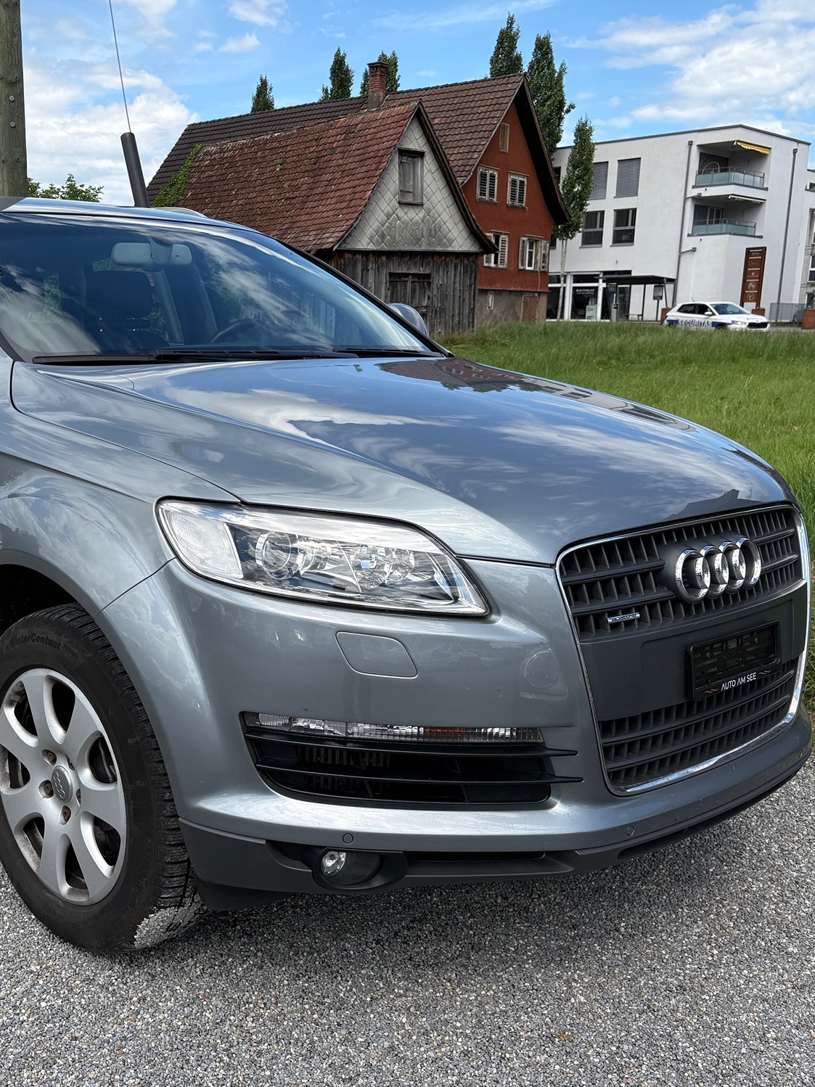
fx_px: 1099
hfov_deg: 39.9
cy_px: 547
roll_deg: +1.2
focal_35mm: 35
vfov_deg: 52.6
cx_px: 235
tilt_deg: -11.0
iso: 50
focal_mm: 5.96
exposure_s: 1/2364
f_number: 1.6
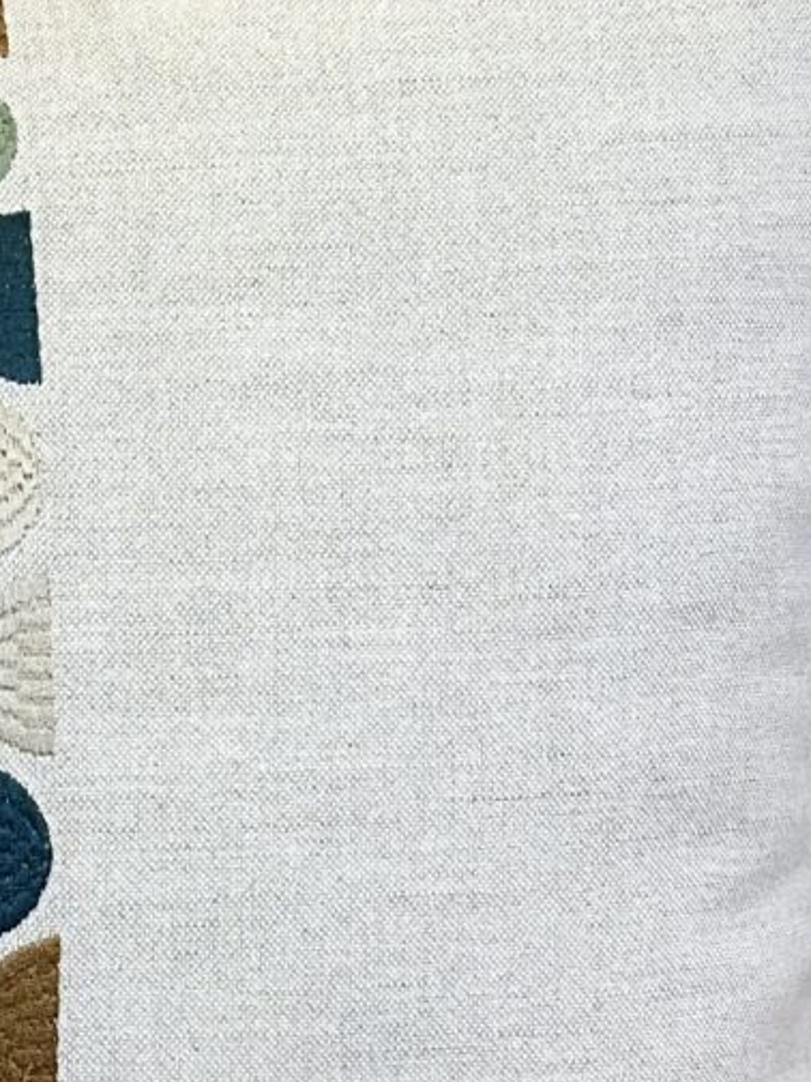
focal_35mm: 244
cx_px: -772
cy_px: 769
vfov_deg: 8.1
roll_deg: +1.2
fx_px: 7622
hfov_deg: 5.9
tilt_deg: -14.7
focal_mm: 6.86
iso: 80
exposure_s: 1/197
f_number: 1.78
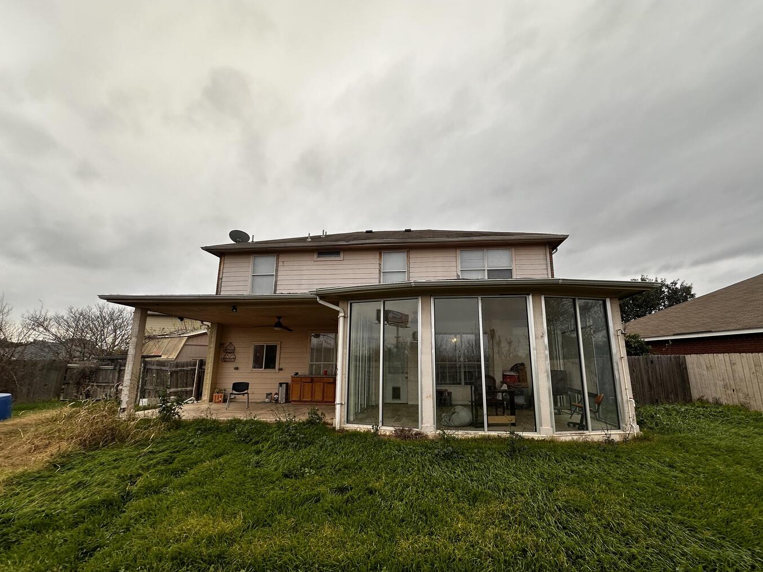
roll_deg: +0.1
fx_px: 331
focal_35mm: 15
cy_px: 300
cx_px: 406
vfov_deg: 81.7
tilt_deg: +11.3
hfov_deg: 98.0
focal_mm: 2.22
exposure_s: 1/126
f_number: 2.2
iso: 40
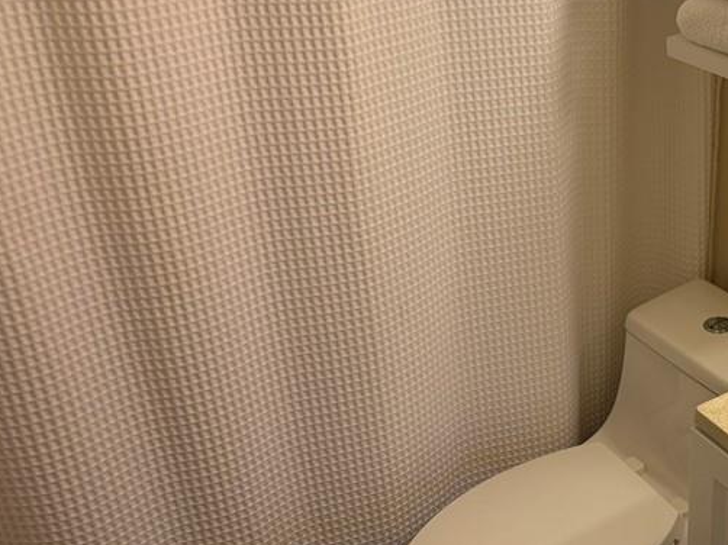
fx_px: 1030
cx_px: 709
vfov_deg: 29.6
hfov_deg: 35.6
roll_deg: -2.1
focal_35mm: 49
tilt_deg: -25.1
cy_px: 216
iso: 160
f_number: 1.78
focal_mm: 6.76
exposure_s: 1/60
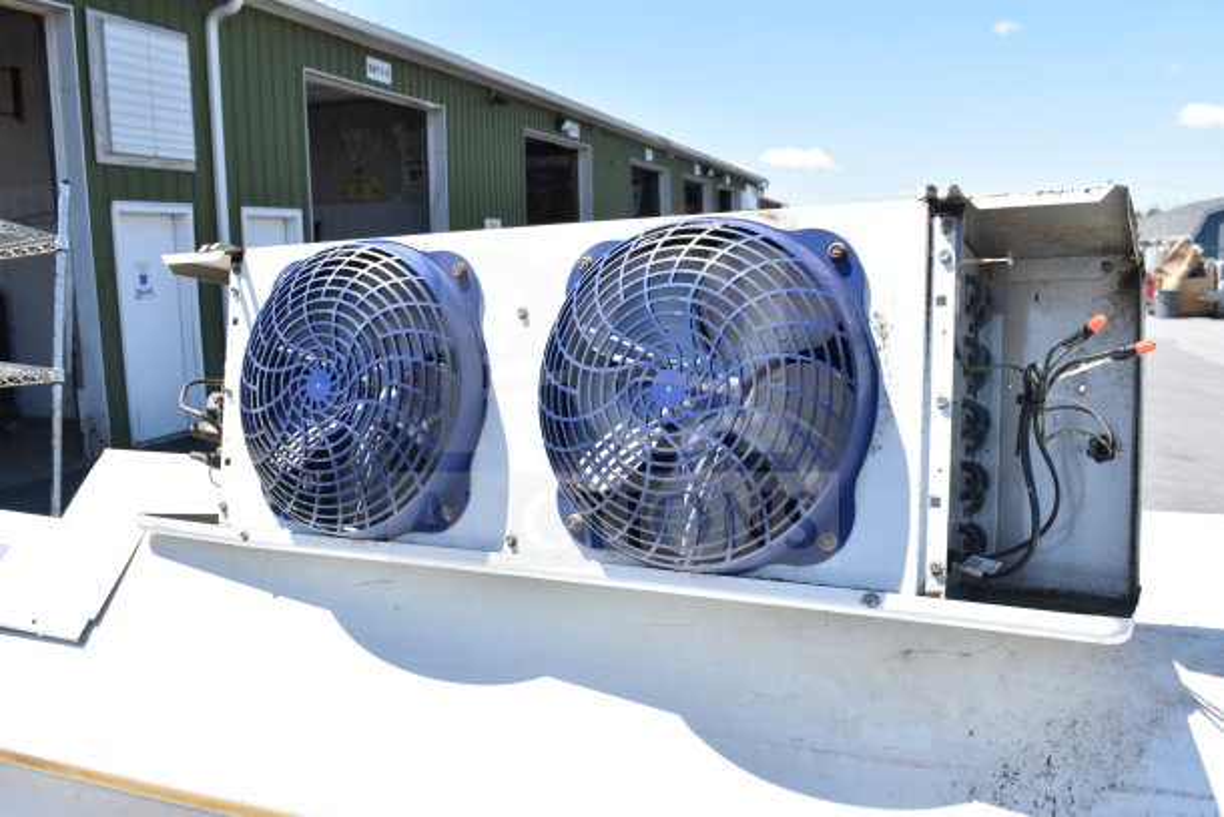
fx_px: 1071
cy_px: 408
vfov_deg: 41.7
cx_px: 612
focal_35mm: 32
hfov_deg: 59.5
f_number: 8
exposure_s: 1/250
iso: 200
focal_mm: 21
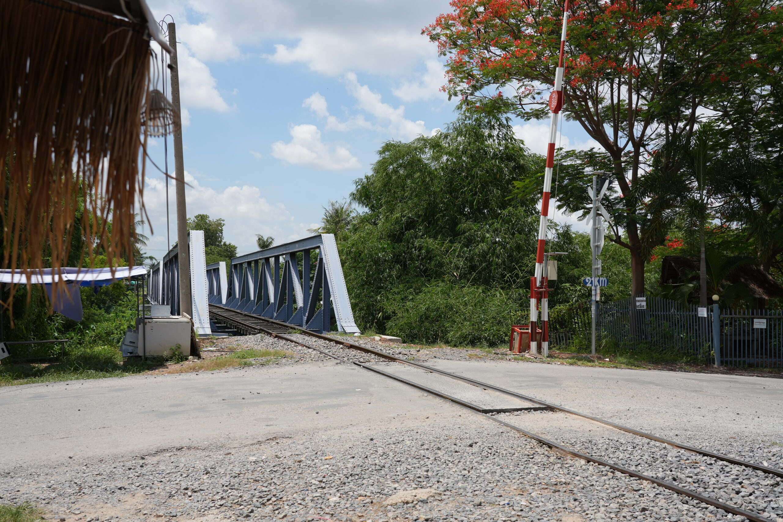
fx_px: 761
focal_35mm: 35
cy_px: 261
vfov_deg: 37.9
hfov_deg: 54.4
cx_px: 392
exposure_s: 1/500
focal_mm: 35
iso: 100
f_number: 7.1
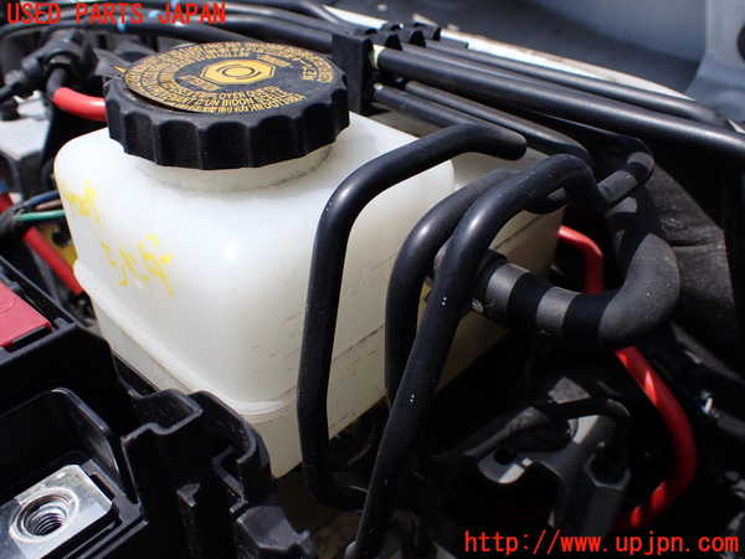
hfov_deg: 60.0
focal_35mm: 30
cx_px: 372
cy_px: 280
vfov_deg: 46.8
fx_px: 646
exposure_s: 1/160
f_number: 9
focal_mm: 5.4
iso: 100
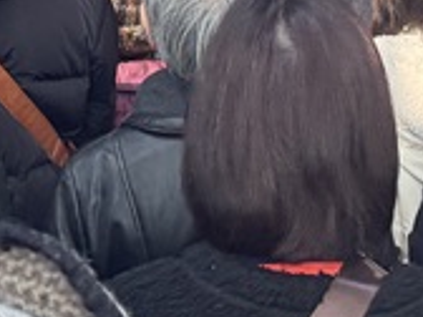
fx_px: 1784
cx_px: 156
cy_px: -616
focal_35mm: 146
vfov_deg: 8.6
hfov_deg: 13.5
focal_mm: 6.76
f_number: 1.78
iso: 200
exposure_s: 1/117
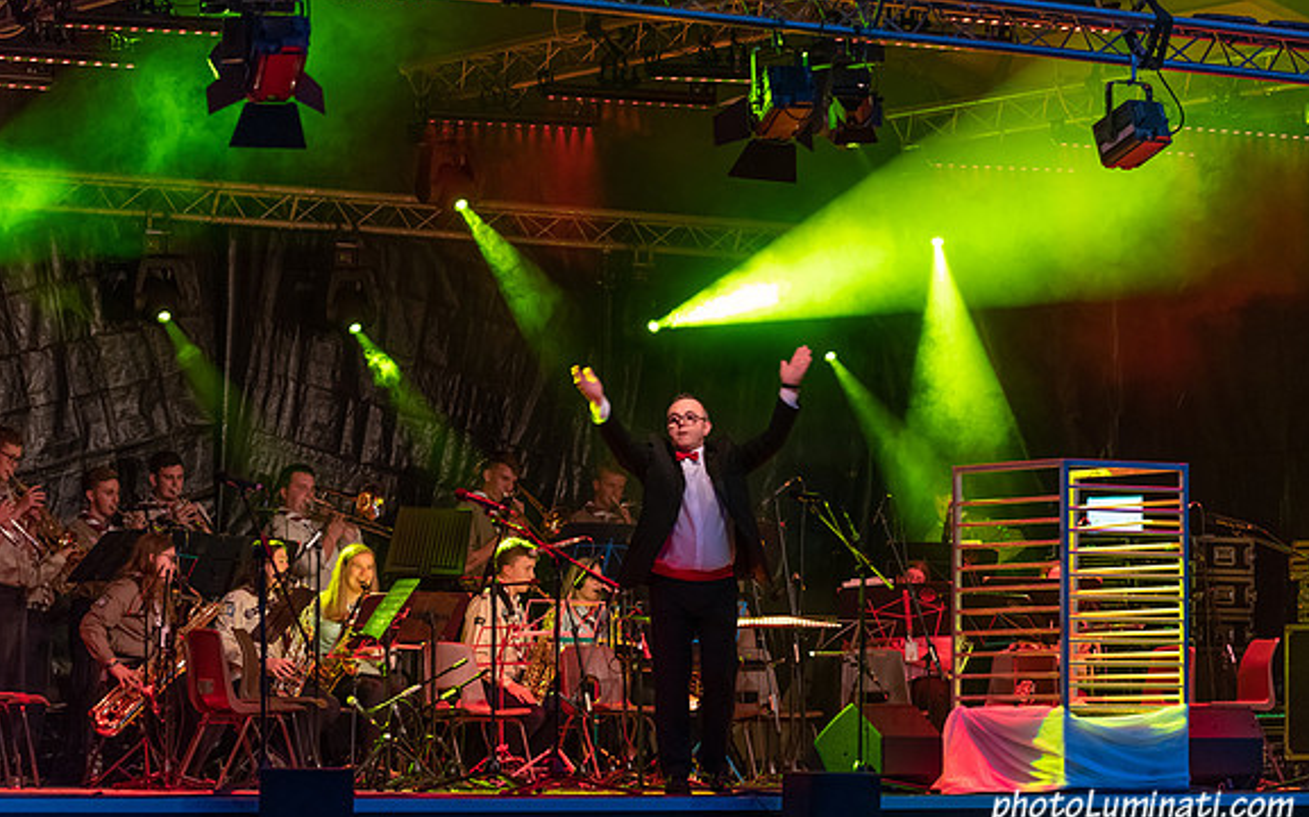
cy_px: 382
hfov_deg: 14.4
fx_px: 5170
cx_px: 701
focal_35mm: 145
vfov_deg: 9.0
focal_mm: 130
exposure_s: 1/125
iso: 2000
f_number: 2.8
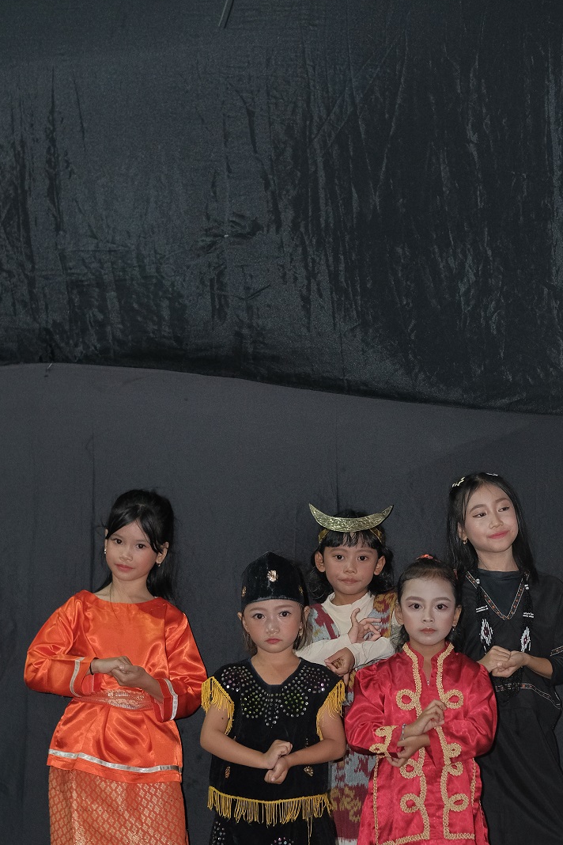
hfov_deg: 11.6
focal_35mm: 118
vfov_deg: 17.3
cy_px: 582
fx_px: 2768
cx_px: 300
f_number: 2
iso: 1600
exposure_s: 1/160
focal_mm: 56
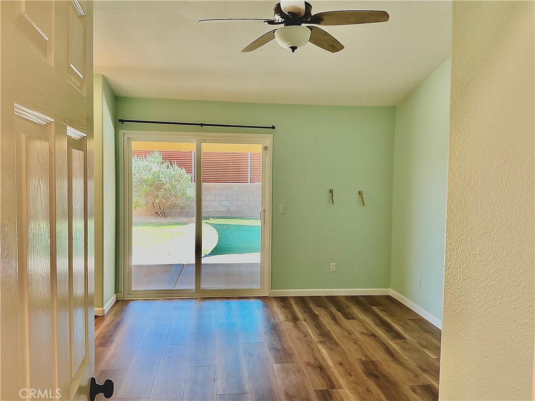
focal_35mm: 29
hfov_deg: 61.7
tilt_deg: -2.1
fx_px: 448
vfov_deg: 48.2
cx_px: 268
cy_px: 200
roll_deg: -0.2
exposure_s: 1/120
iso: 50
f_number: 1.8
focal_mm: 3
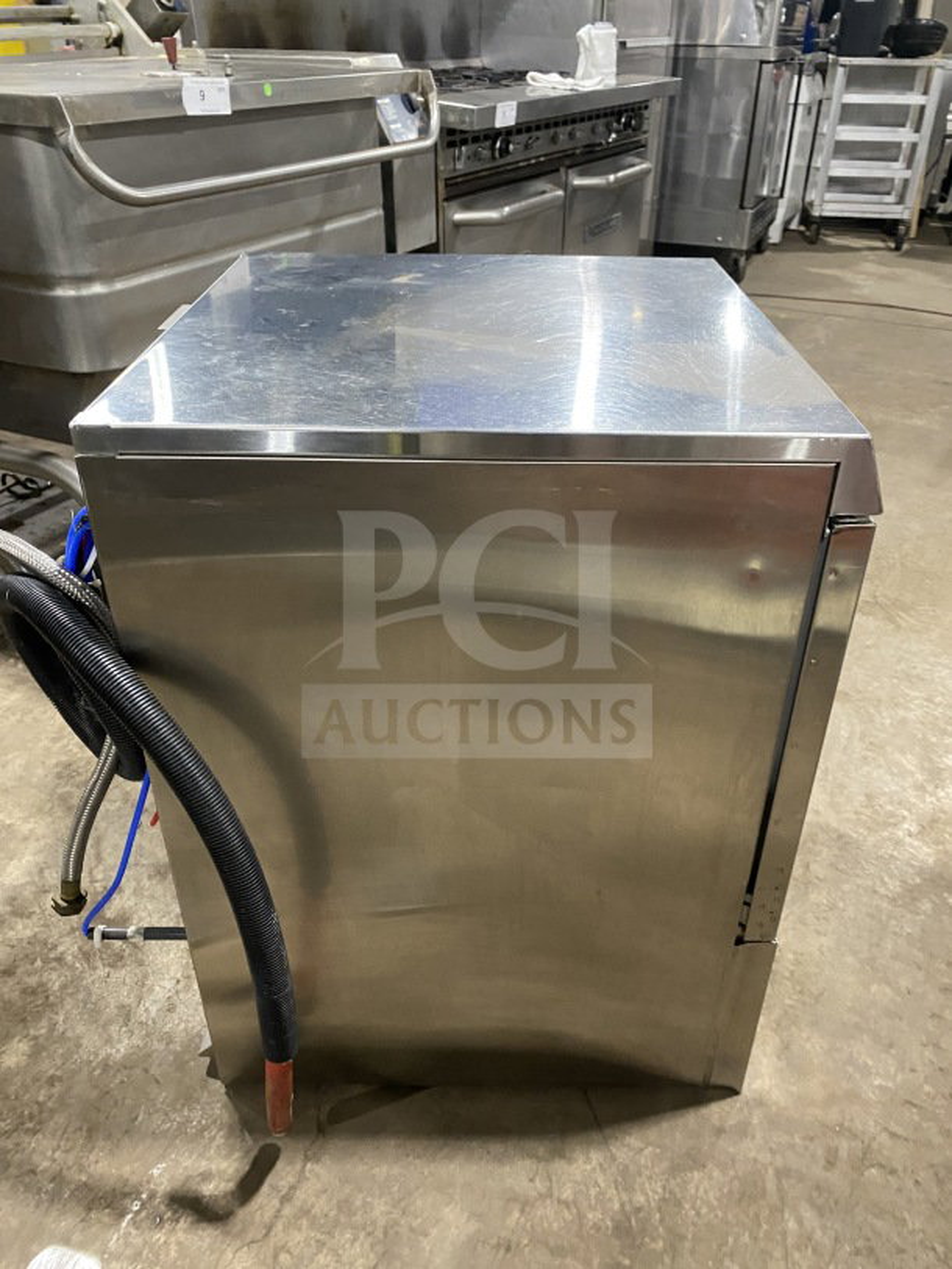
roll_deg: +1.0
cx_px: 476
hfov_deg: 53.1
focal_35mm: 26
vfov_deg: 67.3
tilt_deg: -31.9
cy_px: 634
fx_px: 953
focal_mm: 4.25
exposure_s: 1/60
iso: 400
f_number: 1.8
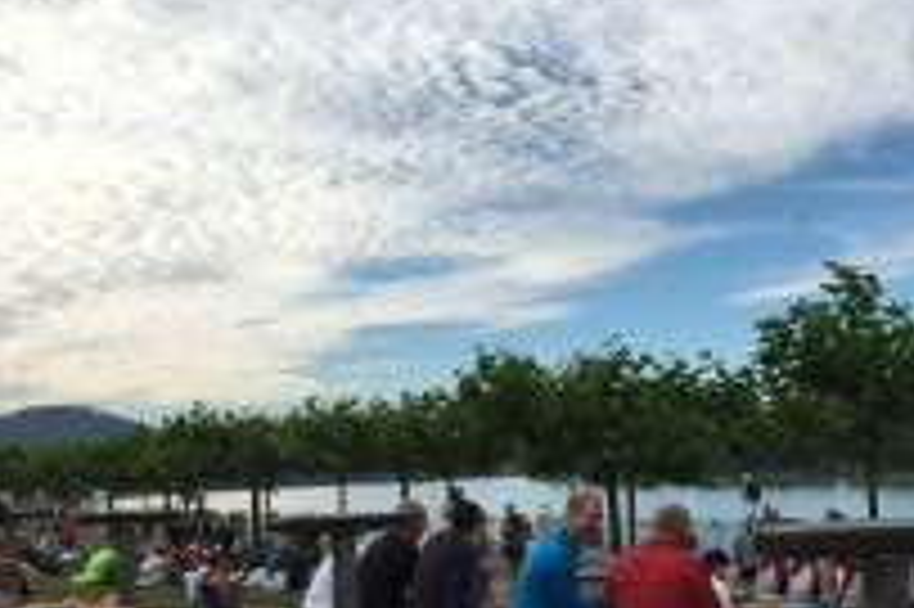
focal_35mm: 52
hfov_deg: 37.1
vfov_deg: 25.8
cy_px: 417
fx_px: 1319
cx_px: 707
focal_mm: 4.15
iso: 25
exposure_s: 1/1832
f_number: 2.2
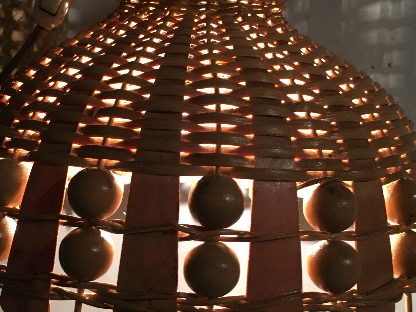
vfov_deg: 32.2
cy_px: 146
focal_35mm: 45
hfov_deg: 42.0
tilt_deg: -4.7
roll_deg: -0.9
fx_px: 541
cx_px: 185
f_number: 2.2
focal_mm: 4.15
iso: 64
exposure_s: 1/17
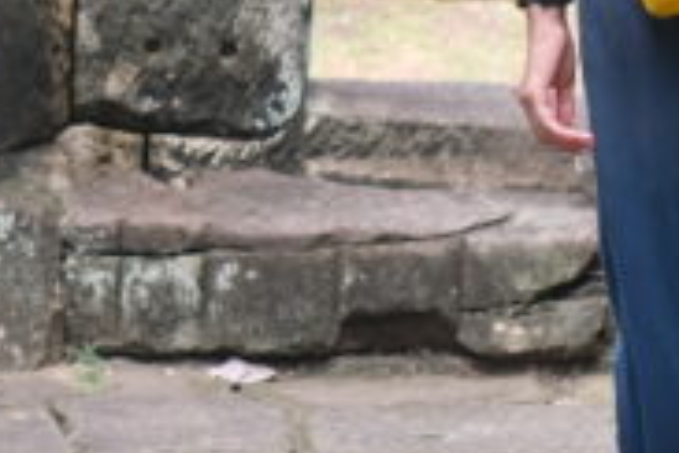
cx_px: -234
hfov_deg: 6.9
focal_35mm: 297
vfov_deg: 4.6
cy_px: -199
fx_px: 5601
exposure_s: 1/420
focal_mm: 35
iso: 320
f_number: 3.2
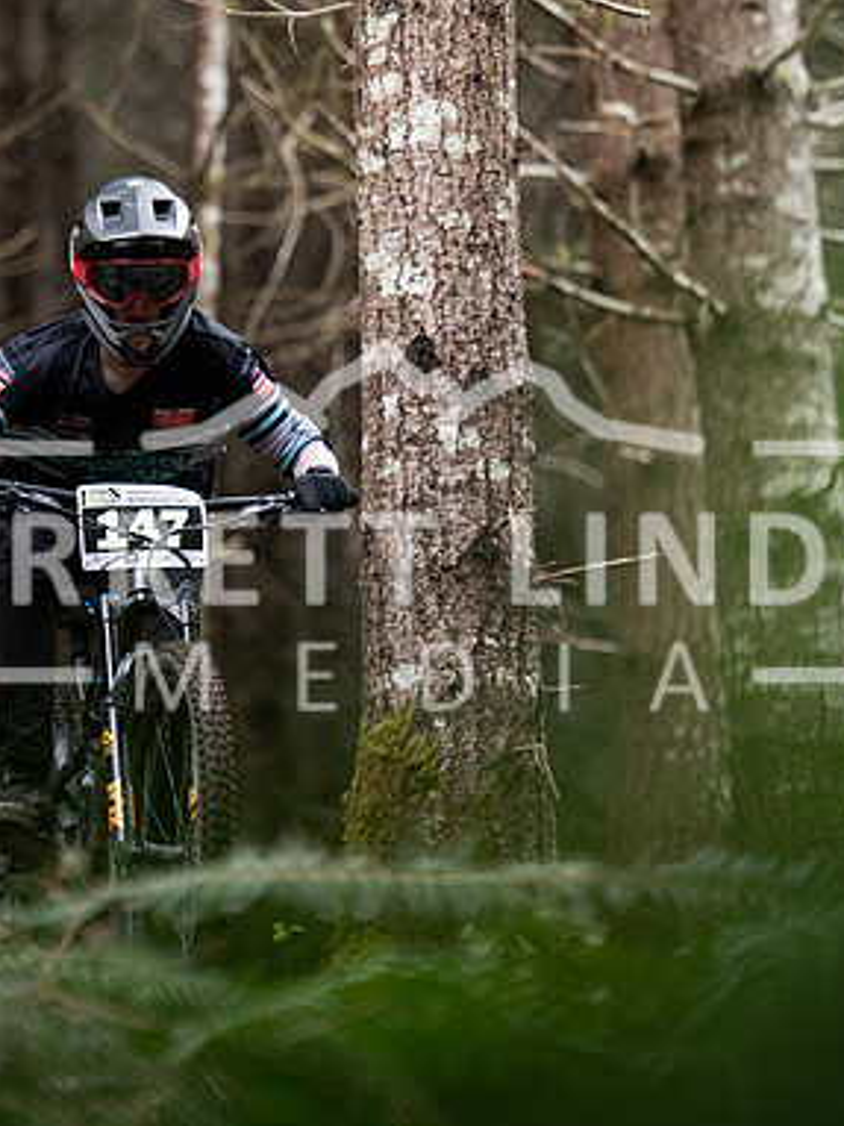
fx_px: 9498
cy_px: 438
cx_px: 443
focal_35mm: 292
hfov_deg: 5.1
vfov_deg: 6.8
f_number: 2.8
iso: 2500
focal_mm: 165
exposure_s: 1/800
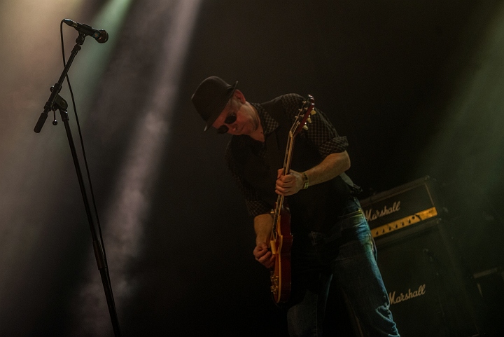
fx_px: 784
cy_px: 168
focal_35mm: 56
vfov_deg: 24.2
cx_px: 252
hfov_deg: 35.6
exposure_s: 1/80
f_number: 2.8
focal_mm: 56
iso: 2000
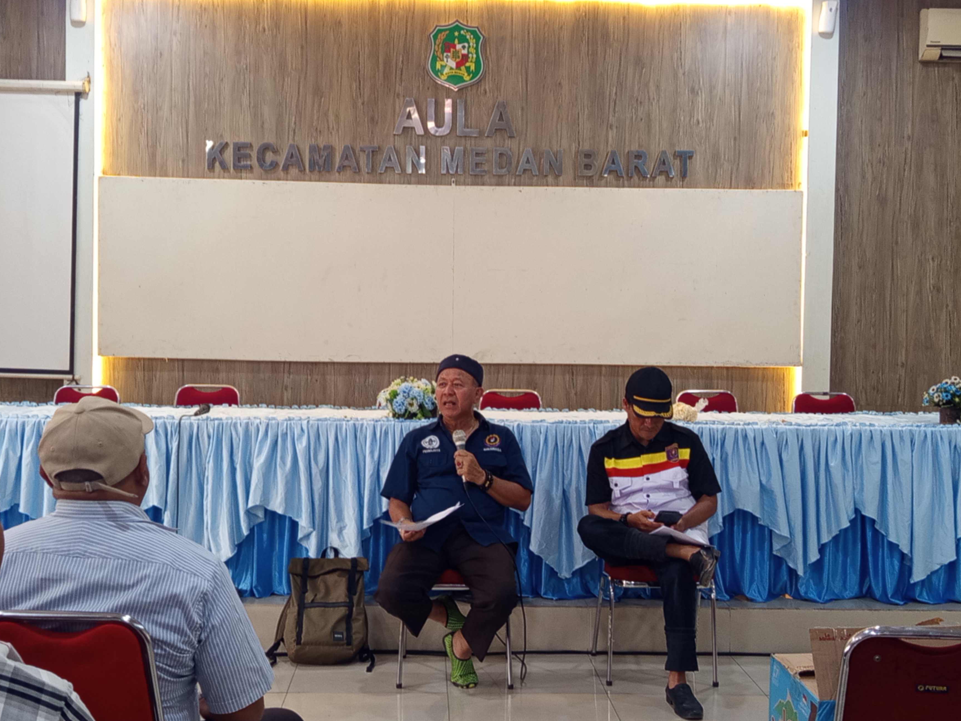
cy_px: 351
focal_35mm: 46
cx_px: 465
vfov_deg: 31.5
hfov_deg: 41.2
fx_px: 1277
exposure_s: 1/33.3
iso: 509
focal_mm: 5.24
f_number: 1.7
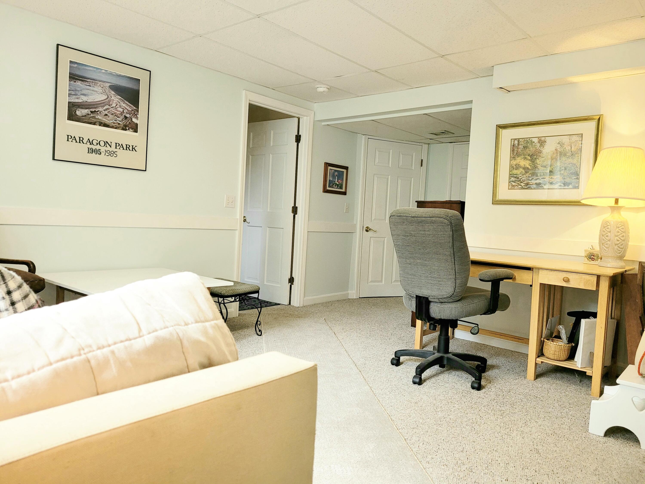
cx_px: 322
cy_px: 242
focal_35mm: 26
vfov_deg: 53.1
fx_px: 484
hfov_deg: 67.3
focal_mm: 5.4
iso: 200
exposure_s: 1/119
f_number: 1.8
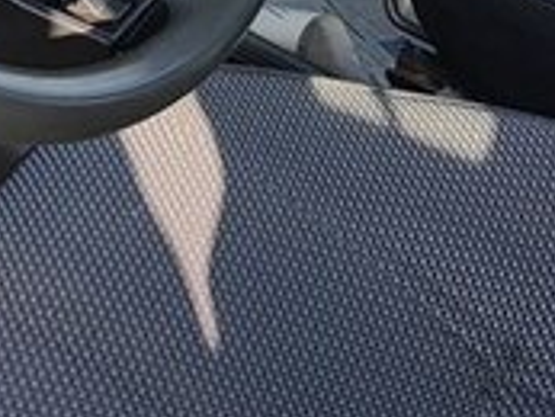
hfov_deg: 19.6
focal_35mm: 99
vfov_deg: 14.0
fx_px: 1588
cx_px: 90
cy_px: -220
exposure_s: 1/512
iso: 40
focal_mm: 4.2
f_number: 1.7
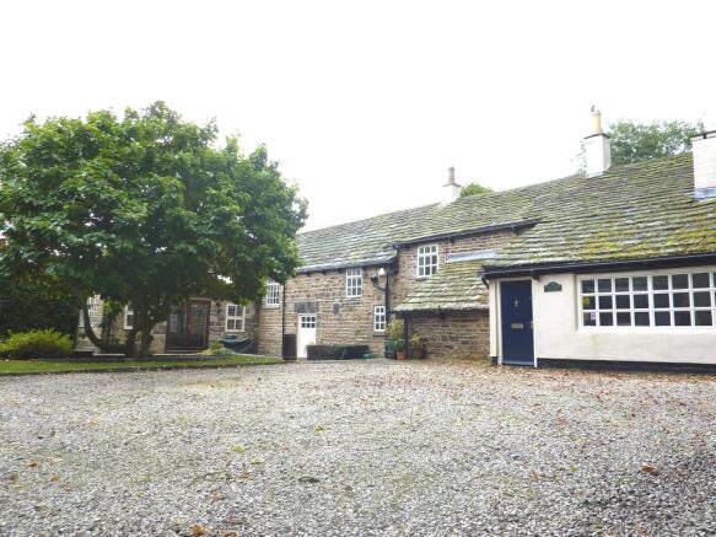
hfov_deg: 69.4
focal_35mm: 25
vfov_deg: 54.9
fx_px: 517
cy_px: 268
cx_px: 358
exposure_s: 1/40
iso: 80
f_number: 3.3
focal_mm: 4.1
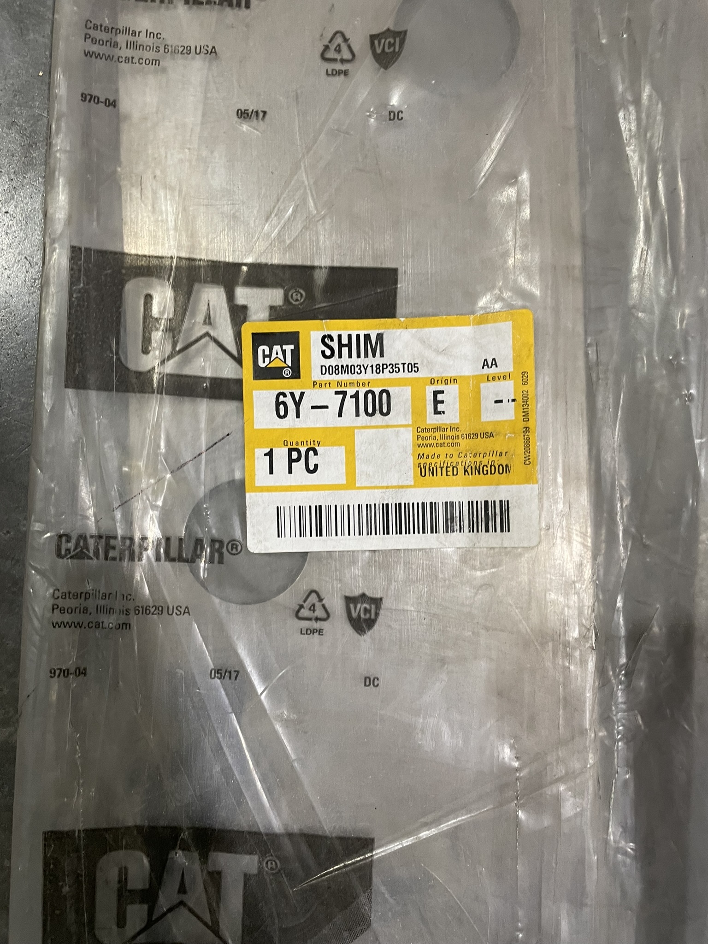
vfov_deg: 67.3
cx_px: 354
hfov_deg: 53.1
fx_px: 709
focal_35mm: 26
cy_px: 472
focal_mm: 4.2
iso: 160
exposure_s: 1/60
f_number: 1.6
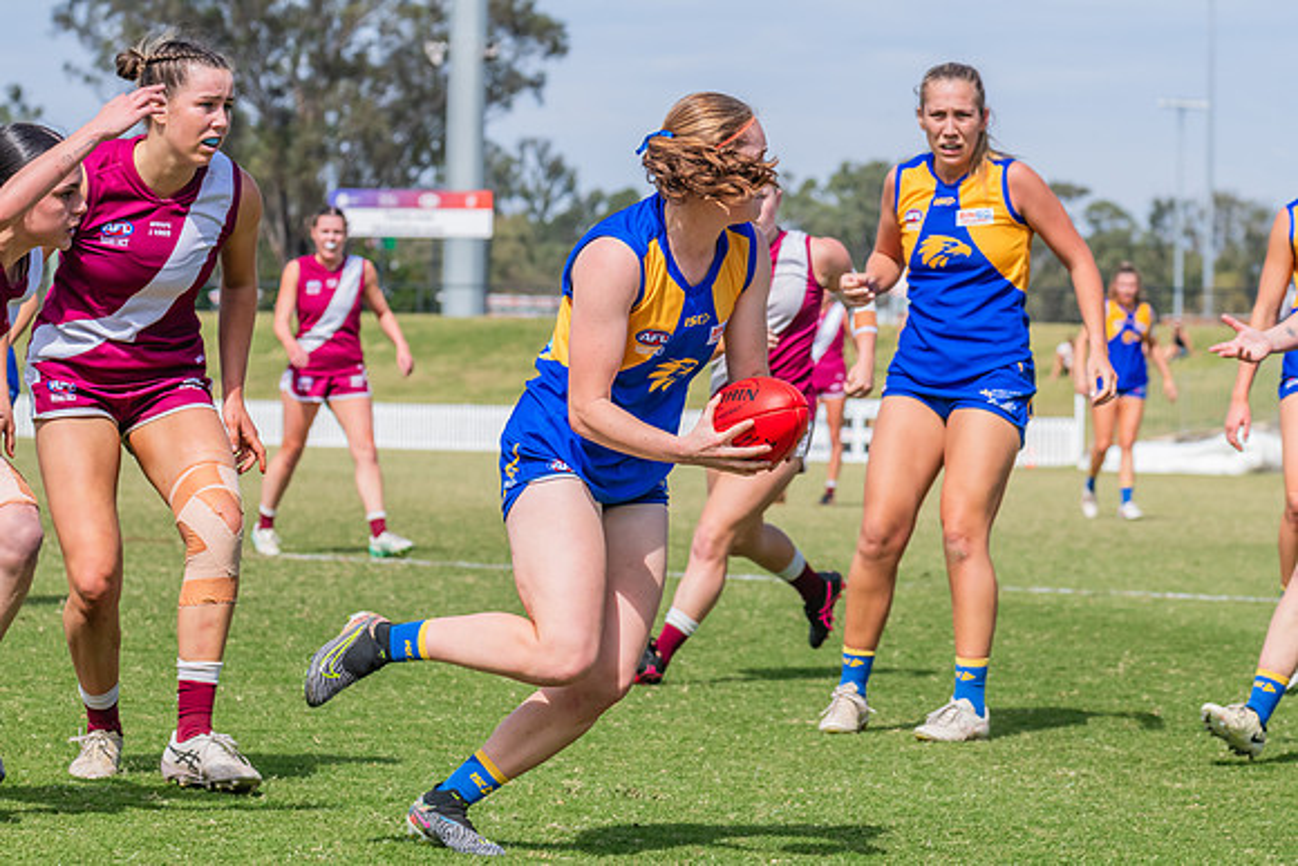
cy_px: 433
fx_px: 6131
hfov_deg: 12.1
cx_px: 649
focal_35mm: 170
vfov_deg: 8.1
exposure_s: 1/1250
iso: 800
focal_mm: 170
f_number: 11
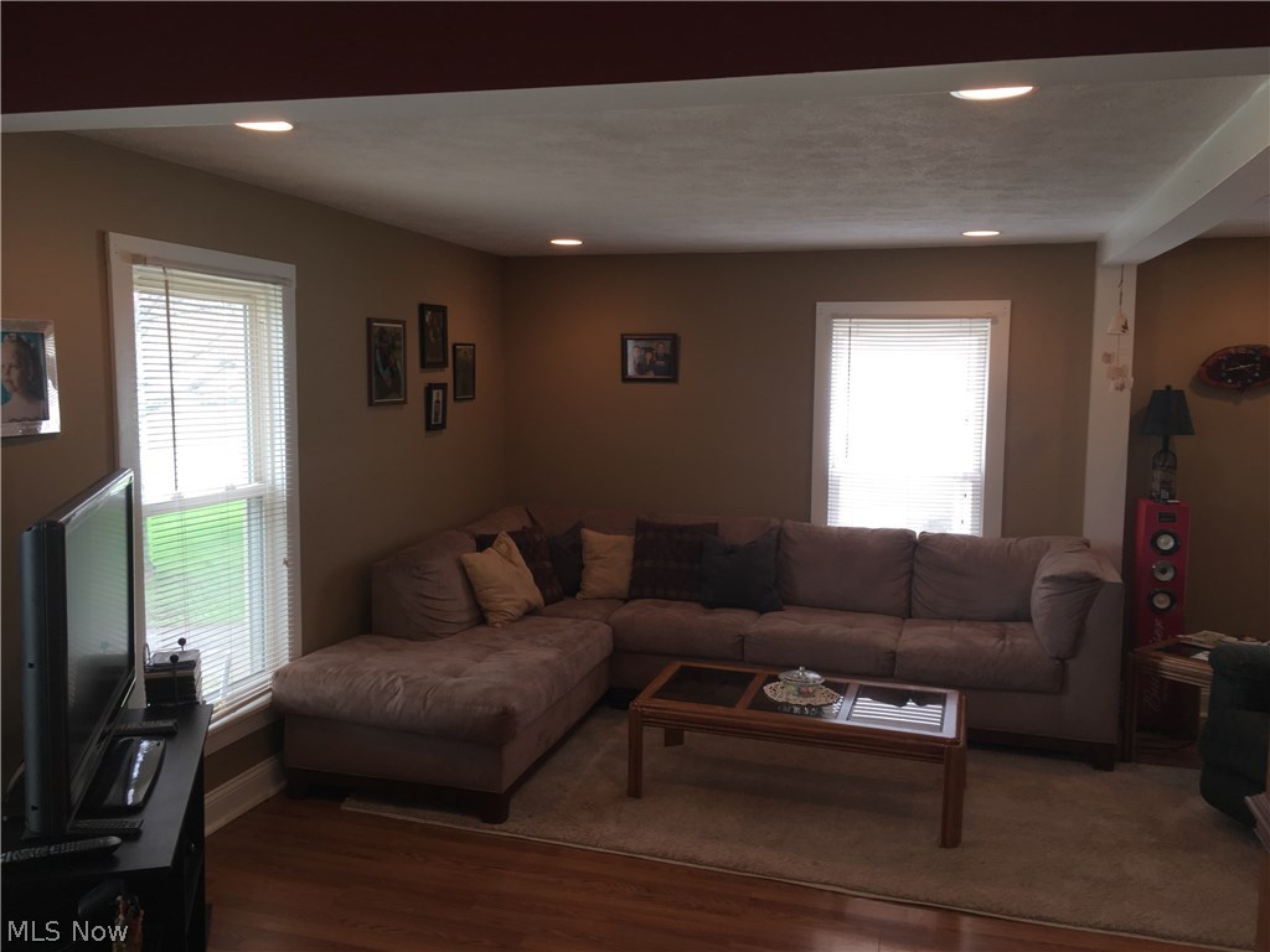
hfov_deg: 61.7
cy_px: 476
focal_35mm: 29
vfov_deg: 48.2
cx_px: 635
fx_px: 1064
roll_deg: +0.3
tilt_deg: -5.6
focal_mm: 4.15
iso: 25
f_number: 2.2
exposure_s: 1/38
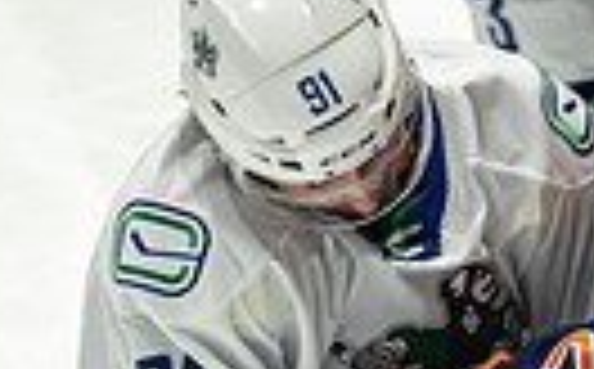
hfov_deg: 0.8
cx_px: 518
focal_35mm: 2690
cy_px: 682
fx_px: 43473
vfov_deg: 0.5
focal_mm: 600
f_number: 4
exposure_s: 1/640
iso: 1600
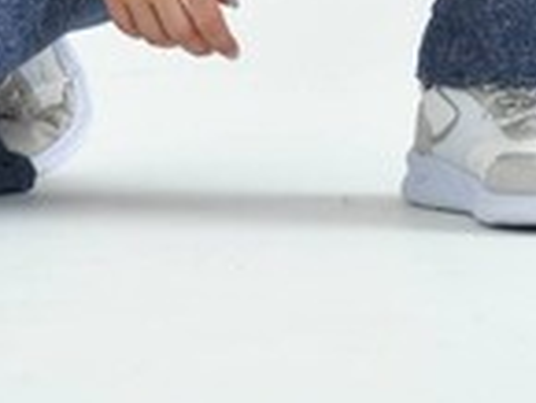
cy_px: -507
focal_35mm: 464
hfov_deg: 4.3
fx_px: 7191
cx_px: 155
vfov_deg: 3.2
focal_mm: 130
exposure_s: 1/125
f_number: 5.6
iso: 100
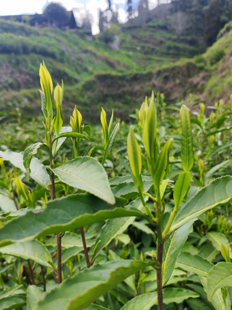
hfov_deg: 51.3
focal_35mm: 27
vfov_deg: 65.3
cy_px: 155
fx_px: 241
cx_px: 116
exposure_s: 1/1300
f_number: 1.95
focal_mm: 5.52
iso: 50
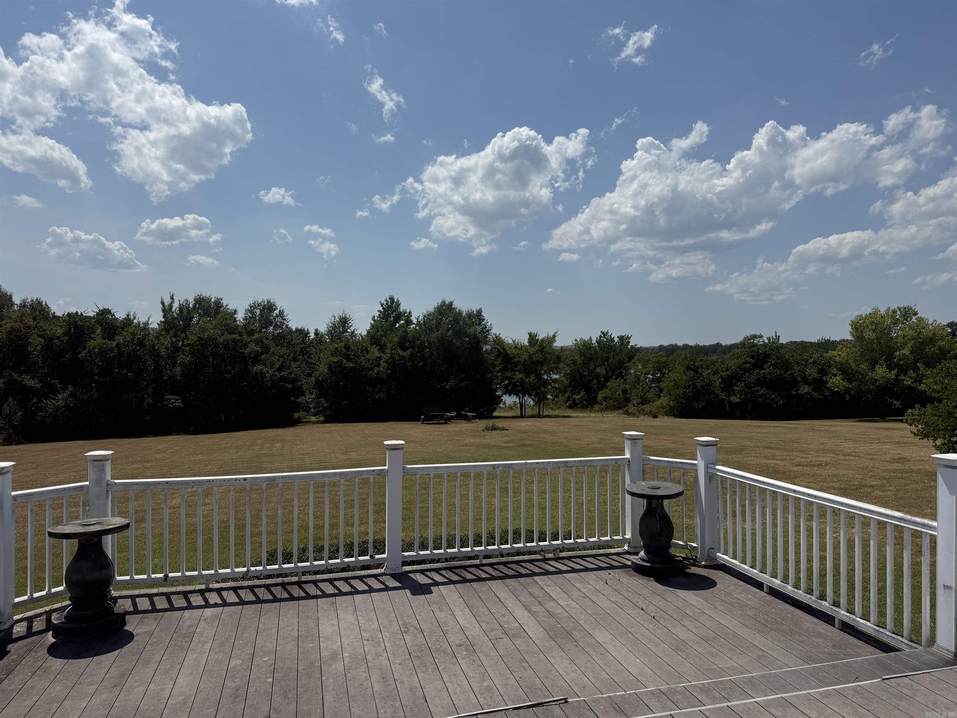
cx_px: 478
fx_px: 664
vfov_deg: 56.8
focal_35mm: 24
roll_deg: +0.0
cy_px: 359
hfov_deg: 71.6
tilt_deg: -0.6
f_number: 1.78
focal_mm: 6.76
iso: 80
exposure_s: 1/11905
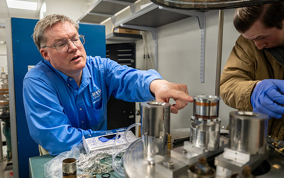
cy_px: 89
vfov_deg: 46.0
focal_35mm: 27
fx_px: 209
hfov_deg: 68.4
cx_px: 136
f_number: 2.8
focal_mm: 24
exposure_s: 1/100
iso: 500
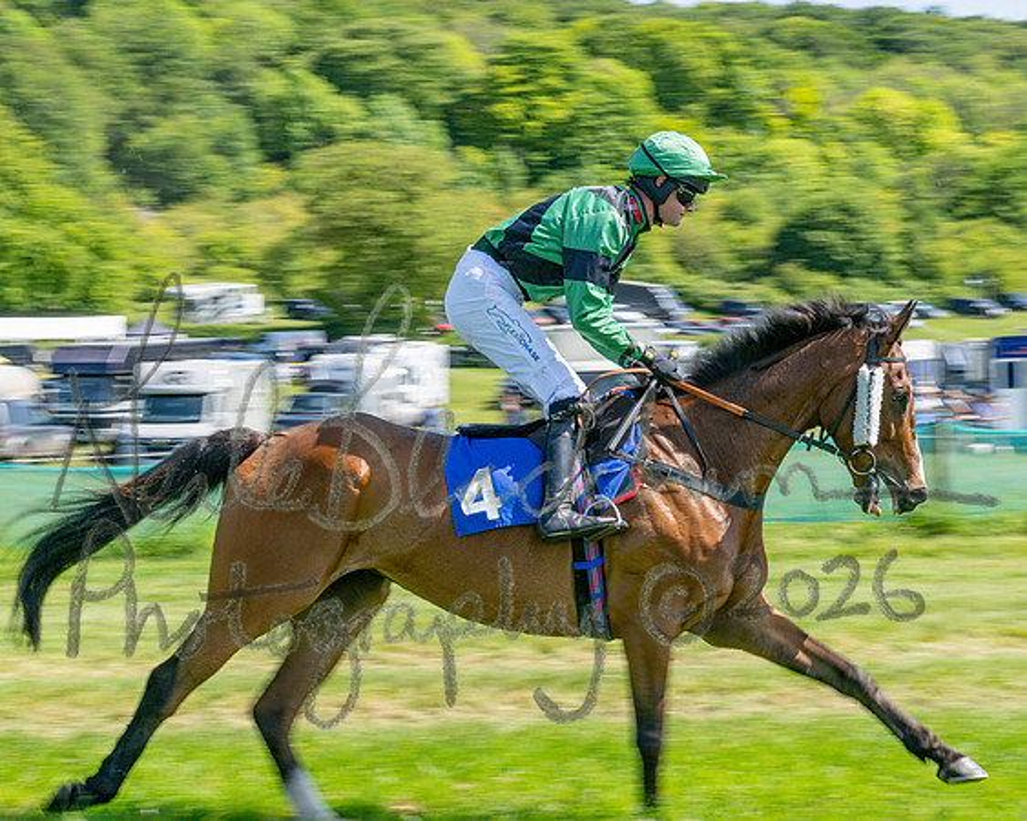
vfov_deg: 19.4
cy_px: 410
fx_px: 2395
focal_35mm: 79
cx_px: 436
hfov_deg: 24.2
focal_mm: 70
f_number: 18
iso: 200
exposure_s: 1/160
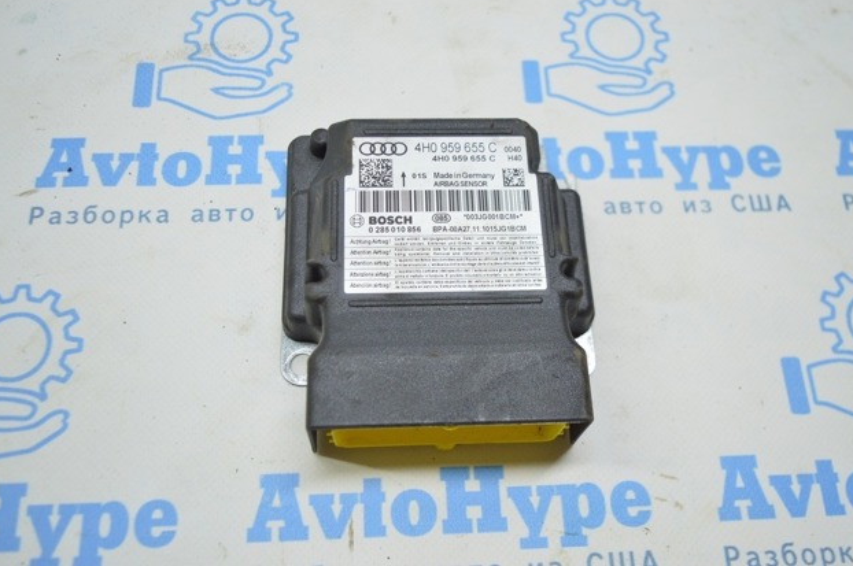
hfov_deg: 53.8
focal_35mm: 36
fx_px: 840
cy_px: 276
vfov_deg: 37.2
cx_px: 425
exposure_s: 1/60
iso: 400
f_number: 3.8
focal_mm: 23
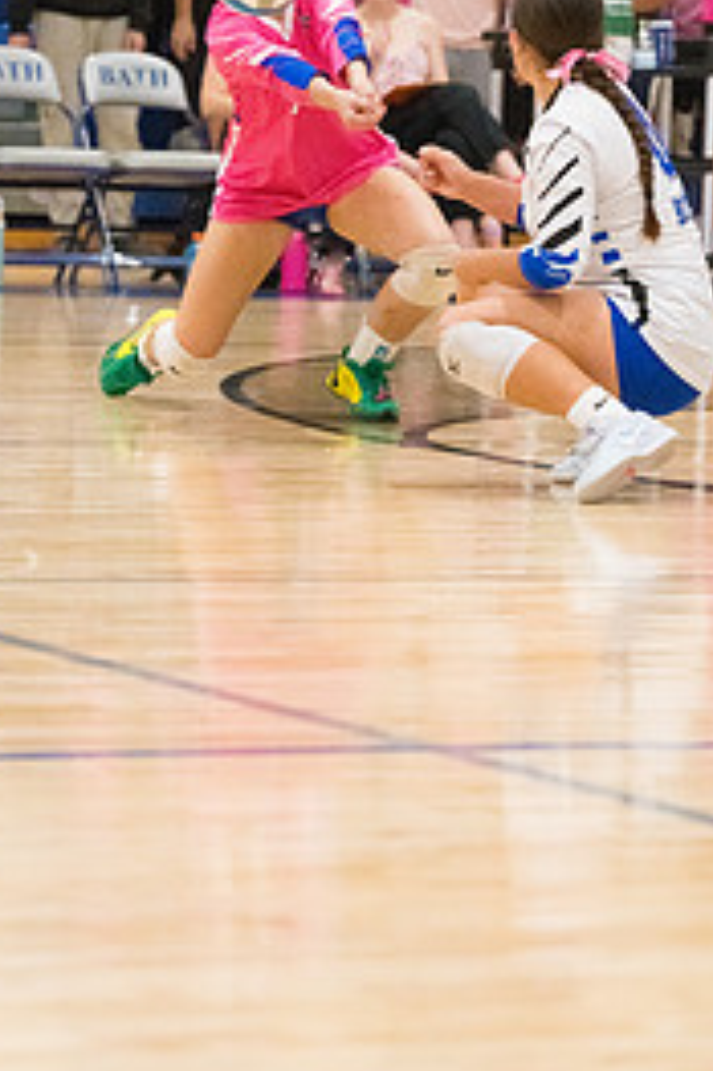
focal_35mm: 209
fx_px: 6217
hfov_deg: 6.6
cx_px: 289
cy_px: 297
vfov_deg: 9.8
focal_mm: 122
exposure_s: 1/1250
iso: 8000
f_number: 4.5
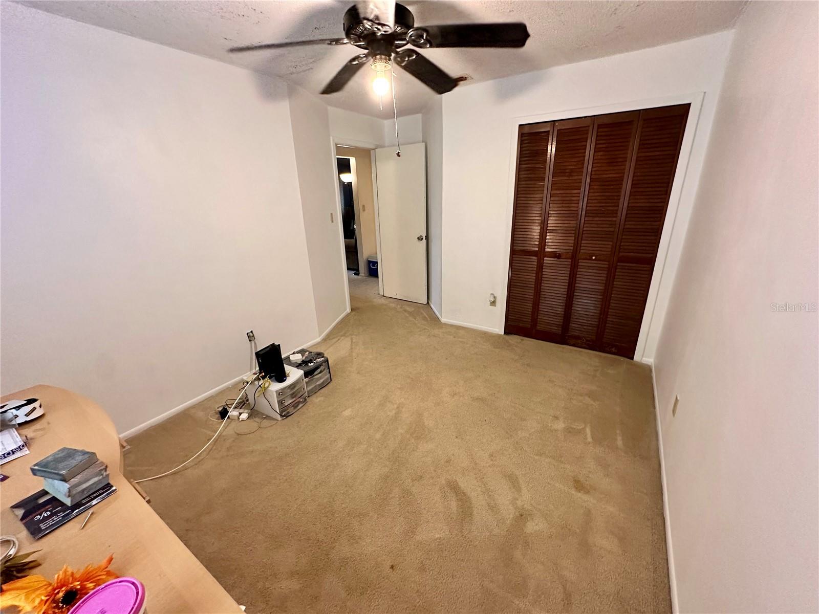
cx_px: 410
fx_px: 331
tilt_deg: -18.7
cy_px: 307
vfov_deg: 85.7
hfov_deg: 102.1
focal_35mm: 14
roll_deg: +1.5
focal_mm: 2.22
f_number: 2.2
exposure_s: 1/60
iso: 400
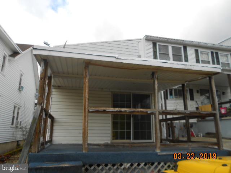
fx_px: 174
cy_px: 86
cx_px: 116
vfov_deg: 53.1
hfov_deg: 67.3
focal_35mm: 26
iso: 80
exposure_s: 1/640
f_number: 3.2
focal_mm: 4.6
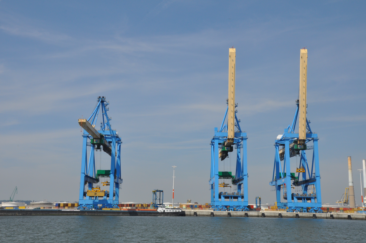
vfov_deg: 28.0
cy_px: 122
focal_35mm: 48
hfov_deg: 41.2
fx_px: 487
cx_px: 183
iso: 400
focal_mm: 32
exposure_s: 1/320
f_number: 18
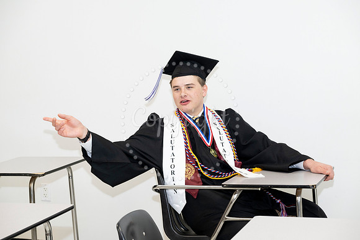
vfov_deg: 19.2
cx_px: 180
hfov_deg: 28.4
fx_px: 710
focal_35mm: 71
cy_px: 120
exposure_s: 1/80
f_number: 5.6
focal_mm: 71
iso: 800
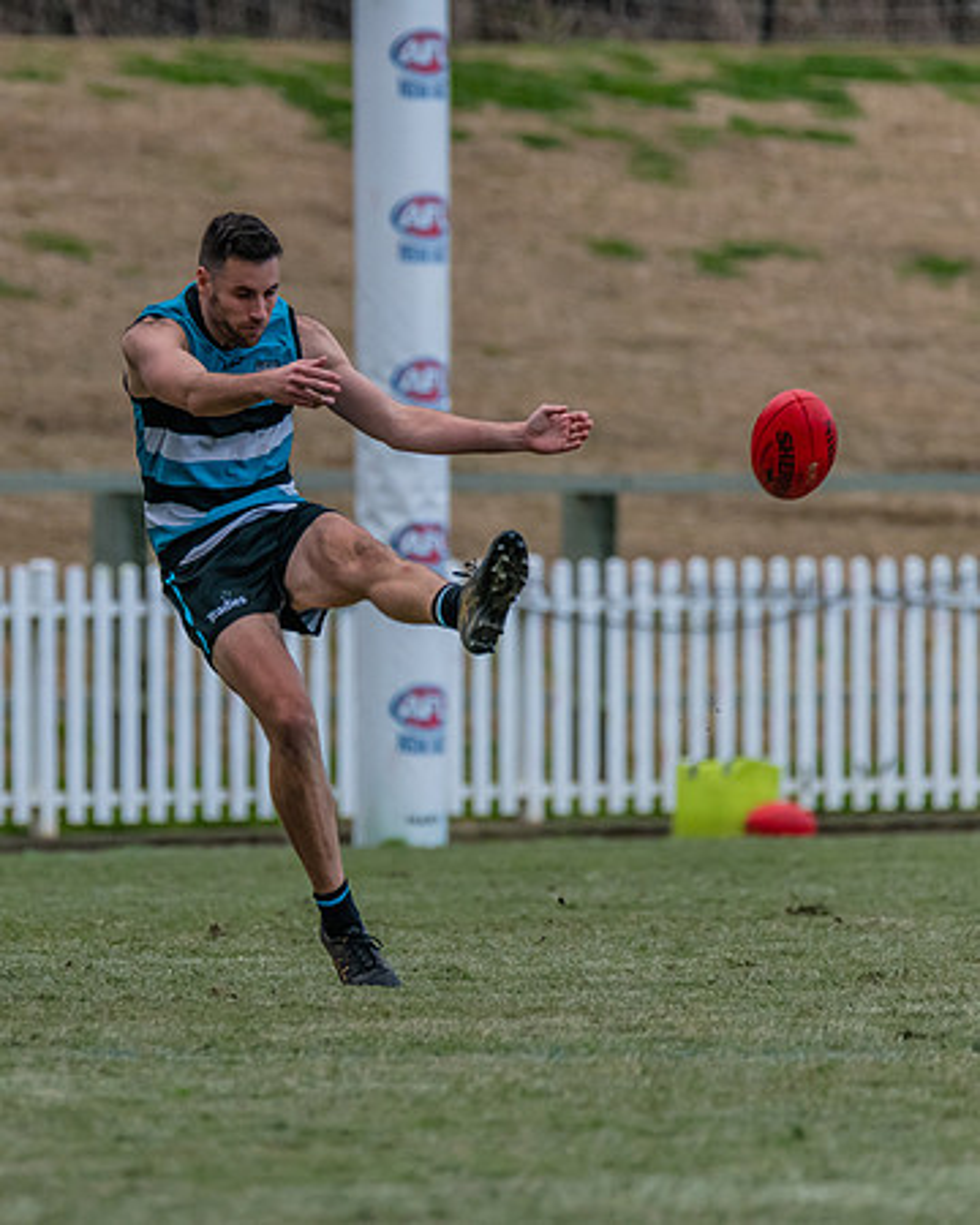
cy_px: 557
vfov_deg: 2.4
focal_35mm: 805
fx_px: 29183
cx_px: 203
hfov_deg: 1.9
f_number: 6.3
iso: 1600
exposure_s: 1/2000
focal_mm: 500
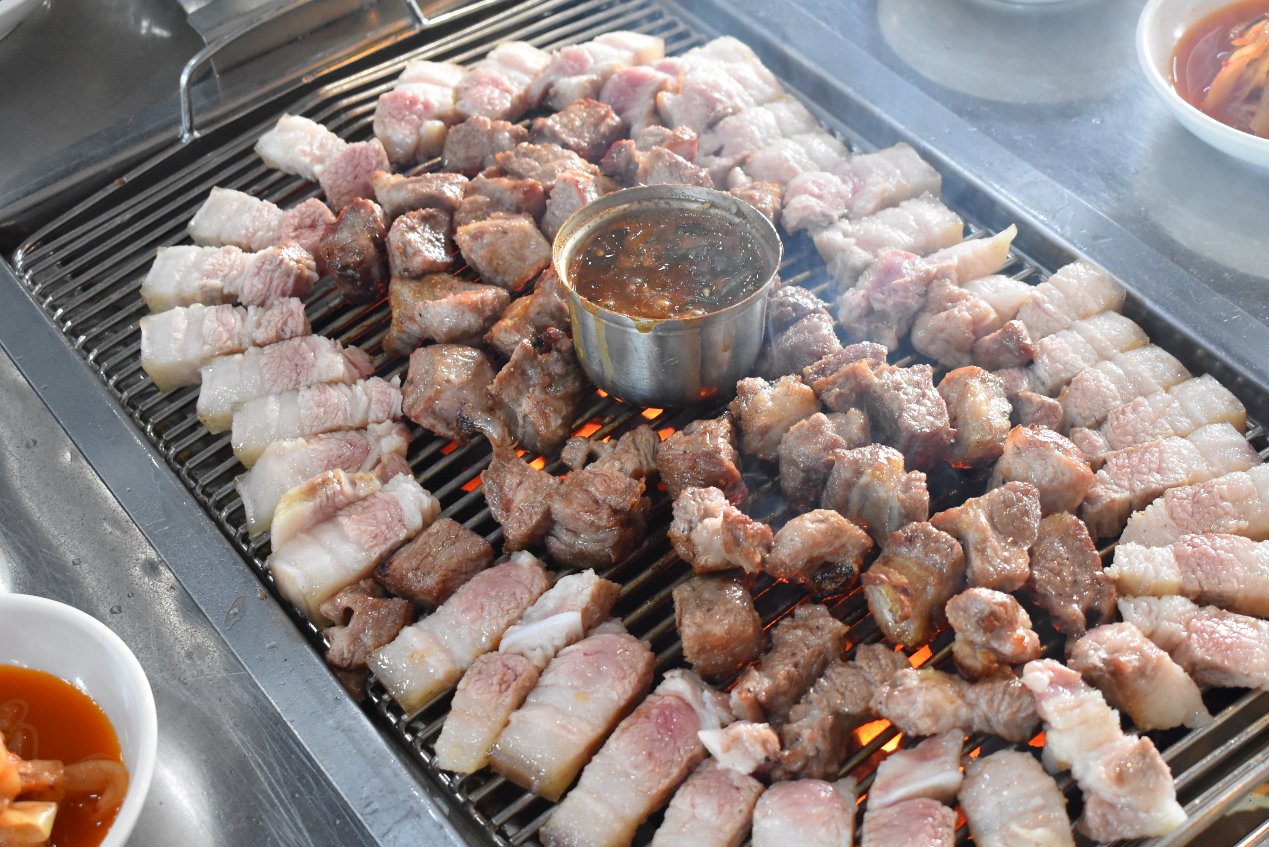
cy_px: 423
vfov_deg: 23.1
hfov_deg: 34.0
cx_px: 773
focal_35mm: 59
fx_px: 2069
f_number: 4.2
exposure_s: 1/125
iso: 1800
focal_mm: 29
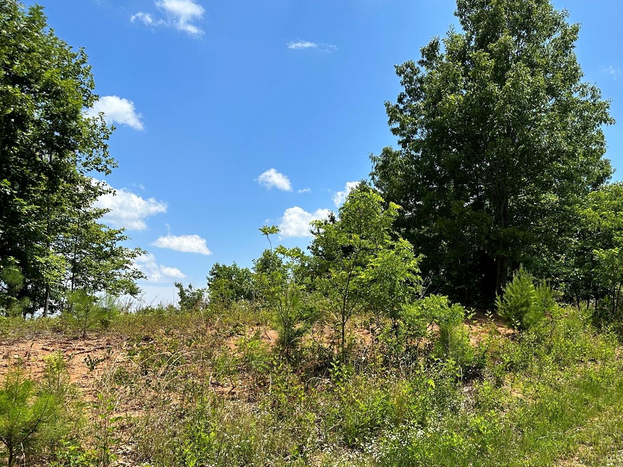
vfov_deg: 40.3
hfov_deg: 51.7
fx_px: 630
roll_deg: -0.9
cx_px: 411
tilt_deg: +3.7
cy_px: 306
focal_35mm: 35
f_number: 1.78
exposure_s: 1/4016
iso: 80
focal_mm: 6.86
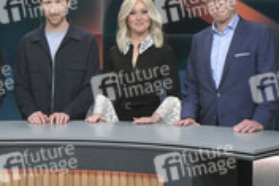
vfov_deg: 16.6
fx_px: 635
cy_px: 124
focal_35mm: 82
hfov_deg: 23.6
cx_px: -6
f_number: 6.3
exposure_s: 1/250
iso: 2500
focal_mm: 32
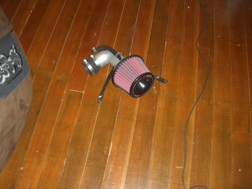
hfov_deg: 49.0
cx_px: 126
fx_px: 277
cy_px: 94
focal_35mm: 38
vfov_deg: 37.7
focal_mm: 6.2
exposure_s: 1/60
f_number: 2.7
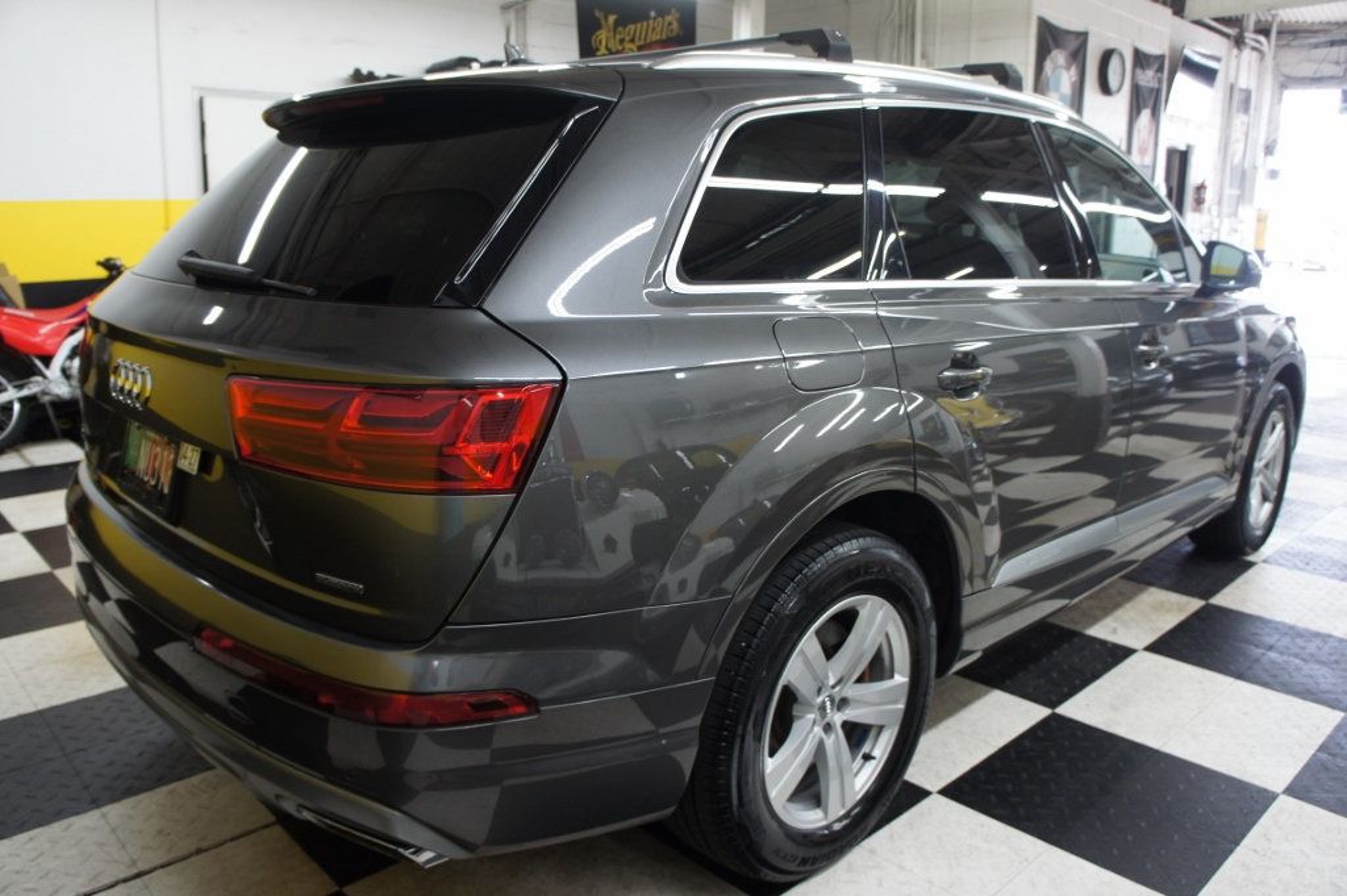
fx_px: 1009
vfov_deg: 47.9
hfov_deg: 67.4
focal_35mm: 27
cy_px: 448
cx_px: 674
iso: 400
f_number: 3.5
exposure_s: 1/30
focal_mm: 18
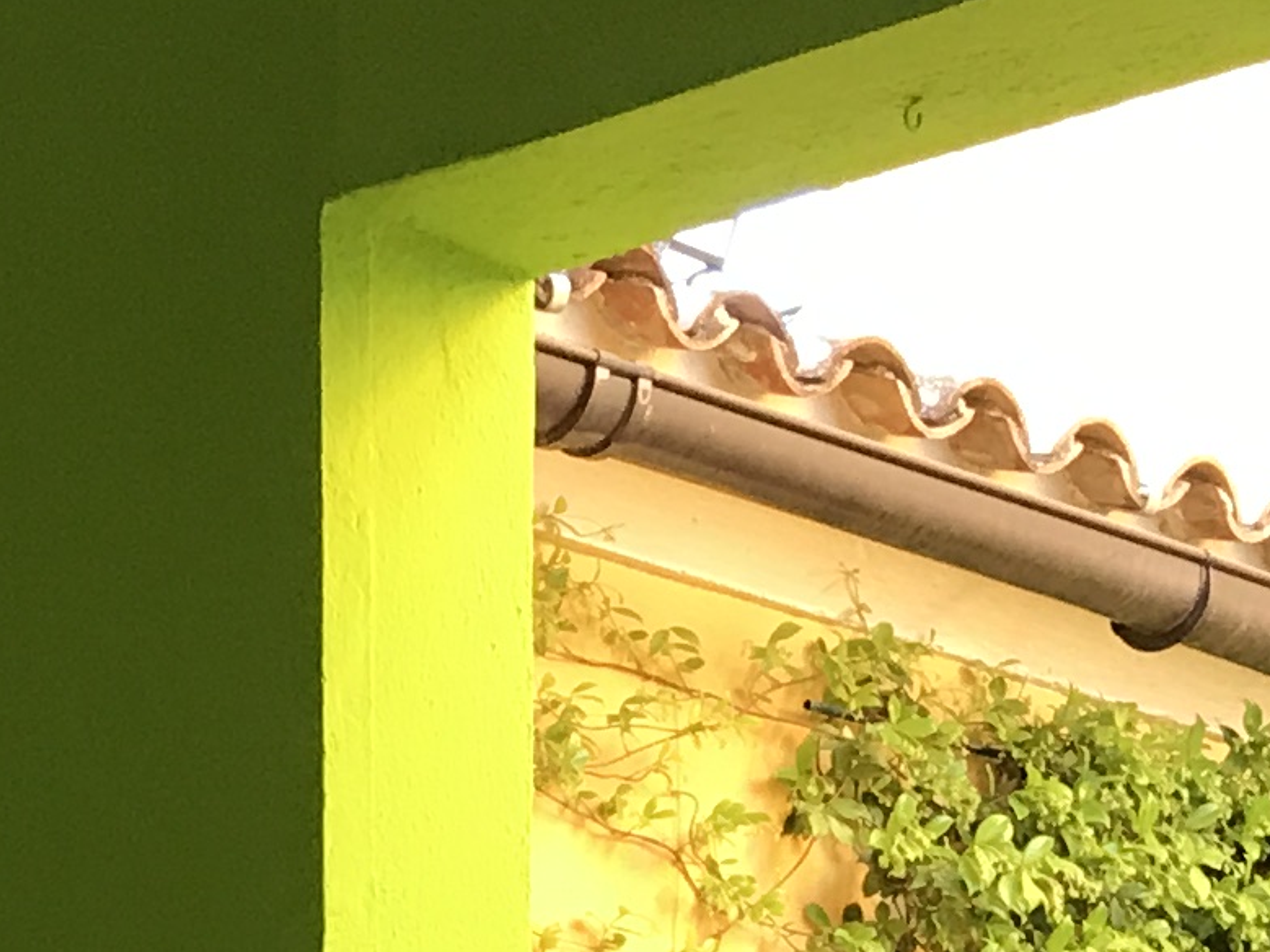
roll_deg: +0.0
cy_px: 1964
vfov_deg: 9.5
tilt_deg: -0.1
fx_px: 5319
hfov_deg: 13.5
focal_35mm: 145
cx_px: 90
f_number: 1.8
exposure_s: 1/33
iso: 25
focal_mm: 3.99
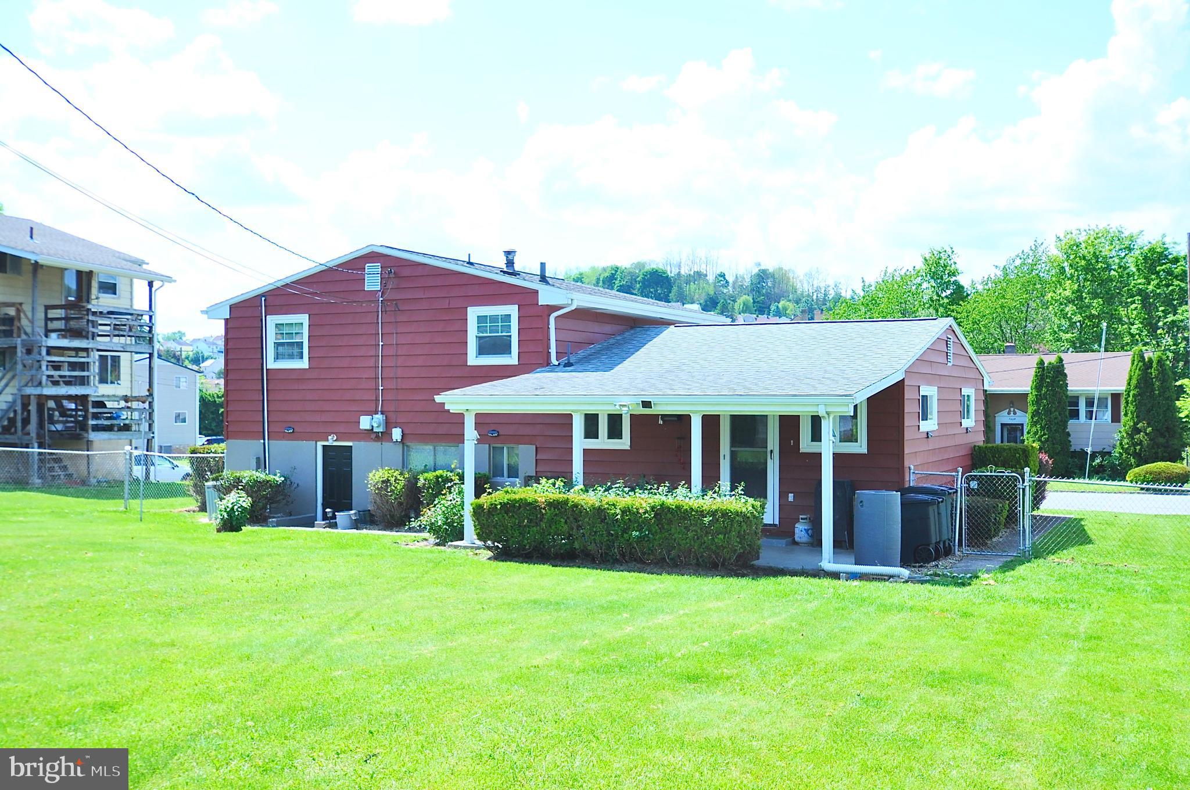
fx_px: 1188
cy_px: 395
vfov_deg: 36.8
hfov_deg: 53.2
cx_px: 595
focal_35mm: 36
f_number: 8
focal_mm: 24
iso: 200
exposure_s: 1/250
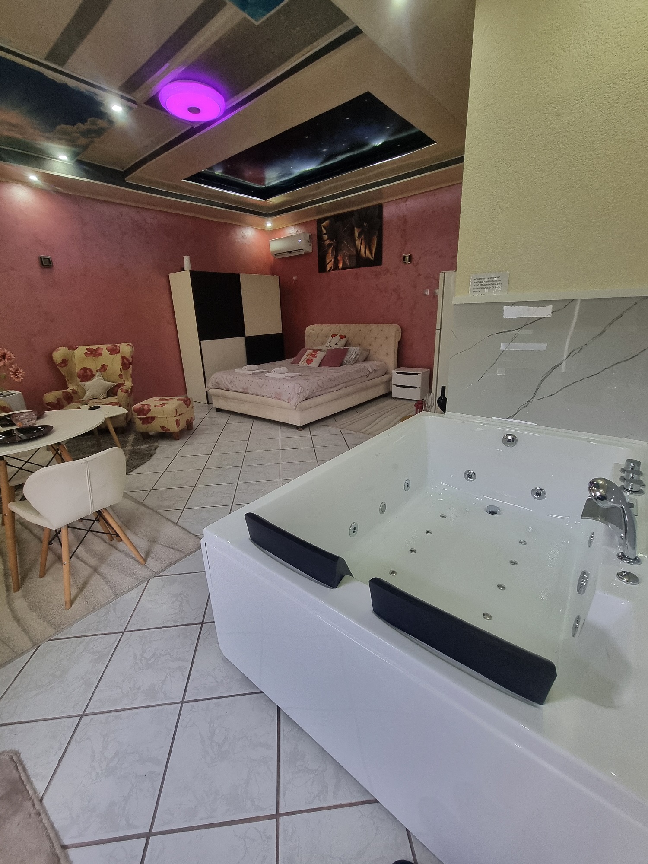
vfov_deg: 106.2
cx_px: 324
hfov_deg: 89.9
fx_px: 324
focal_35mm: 13
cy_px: 432
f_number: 2.2
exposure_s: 1/50
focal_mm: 2.2
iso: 400
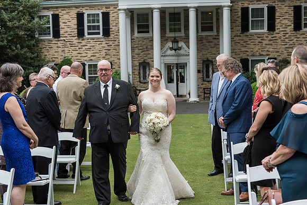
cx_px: 154
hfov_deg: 38.2
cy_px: 102
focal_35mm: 52
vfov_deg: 26.0
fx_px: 444
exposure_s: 1/640
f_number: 4
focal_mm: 52
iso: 800
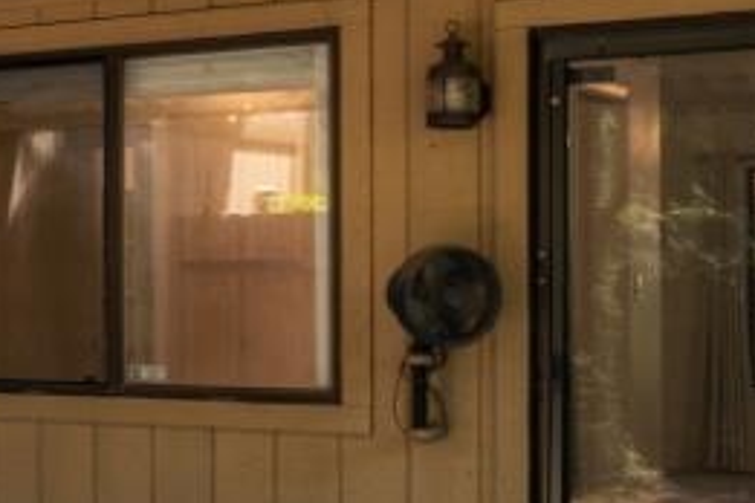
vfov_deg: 14.4
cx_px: -529
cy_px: 298
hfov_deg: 17.9
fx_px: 1990
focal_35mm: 95
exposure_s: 1/10
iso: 100
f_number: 8
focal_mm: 11
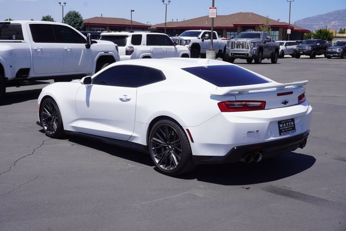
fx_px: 447
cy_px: 116
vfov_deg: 29.0
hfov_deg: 42.3
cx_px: 173
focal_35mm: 46
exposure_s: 1/200
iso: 100
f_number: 11
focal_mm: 31
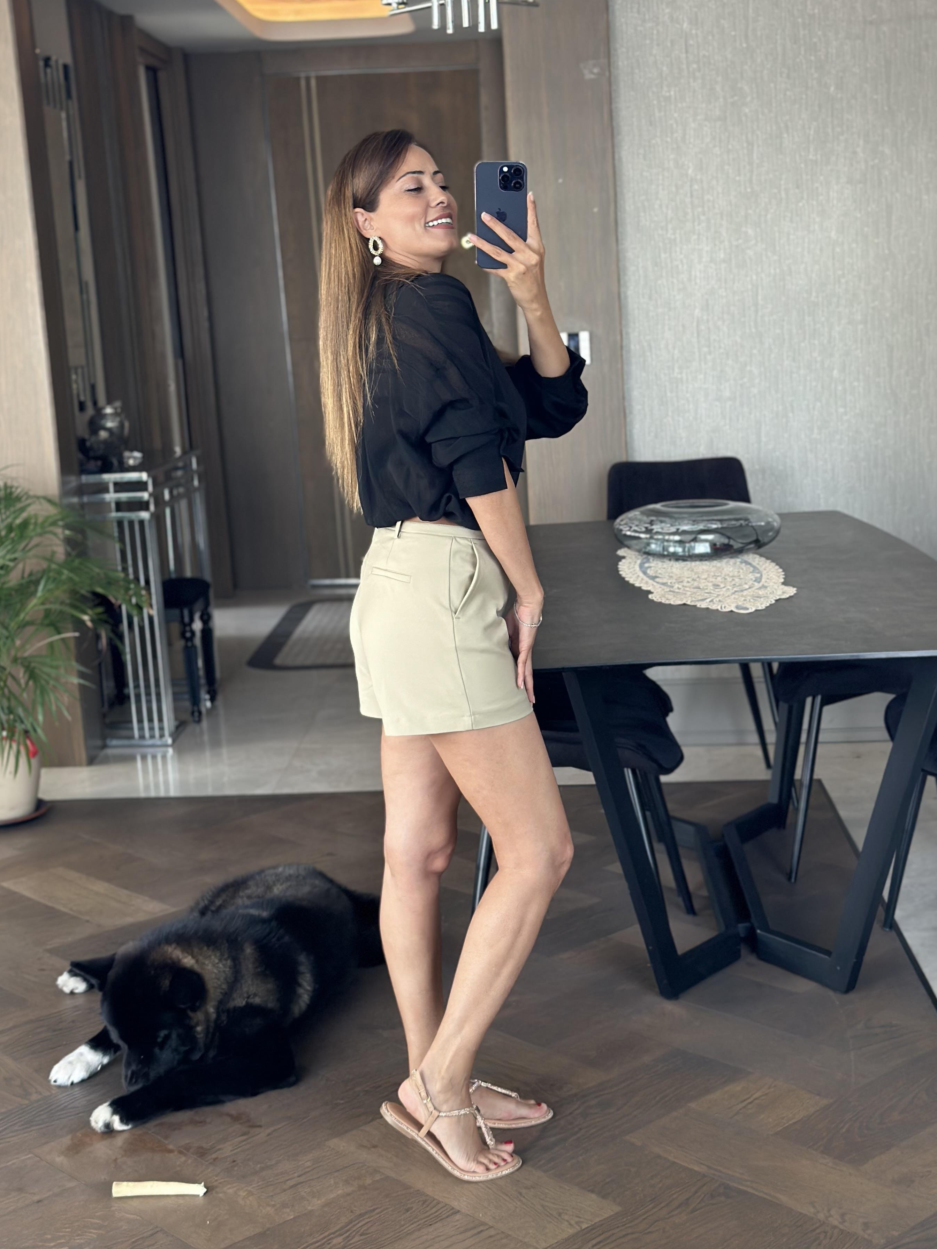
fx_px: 1949
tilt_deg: -14.5
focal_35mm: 54
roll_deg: +3.5
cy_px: 606
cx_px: 471
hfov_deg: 27.0
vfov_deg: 35.5
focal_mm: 6.86
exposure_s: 1/64
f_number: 1.78
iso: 125
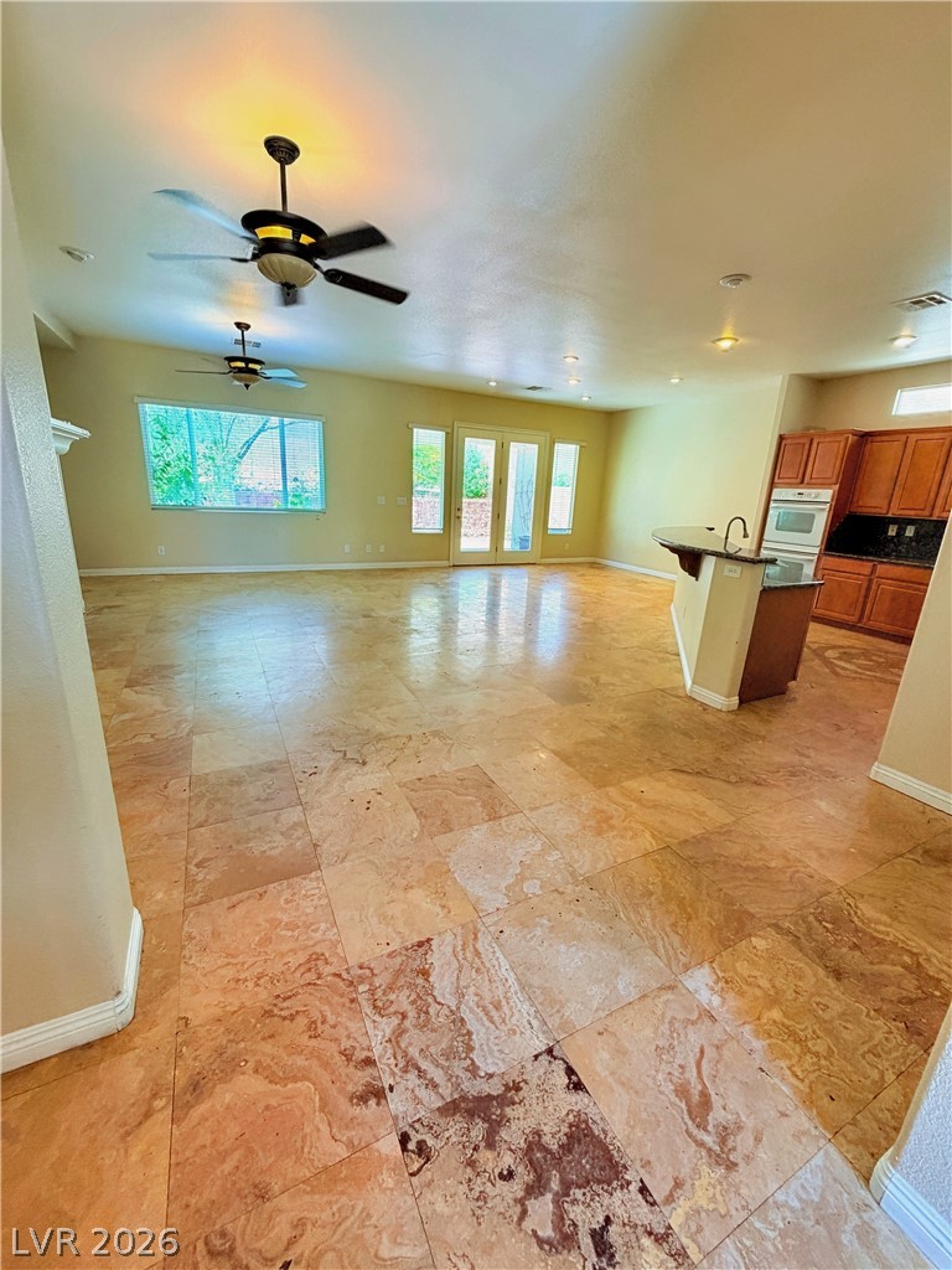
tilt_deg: -12.6
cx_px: 476
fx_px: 513
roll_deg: -0.5
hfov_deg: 85.7
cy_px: 635
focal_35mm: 14
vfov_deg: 102.1
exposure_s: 1/120
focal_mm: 2.22
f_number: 2.2
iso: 160
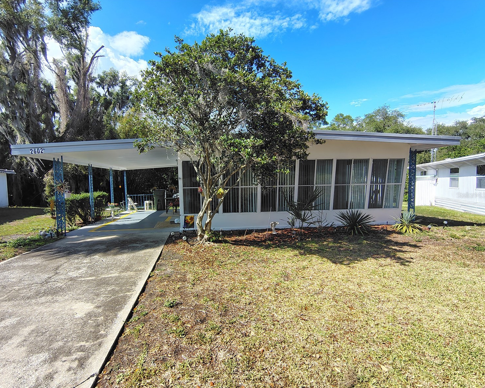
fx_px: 244
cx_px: 224
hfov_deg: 89.5
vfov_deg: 77.0
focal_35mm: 17
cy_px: 195
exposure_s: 1/746
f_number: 2.2
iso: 101
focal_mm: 2.13
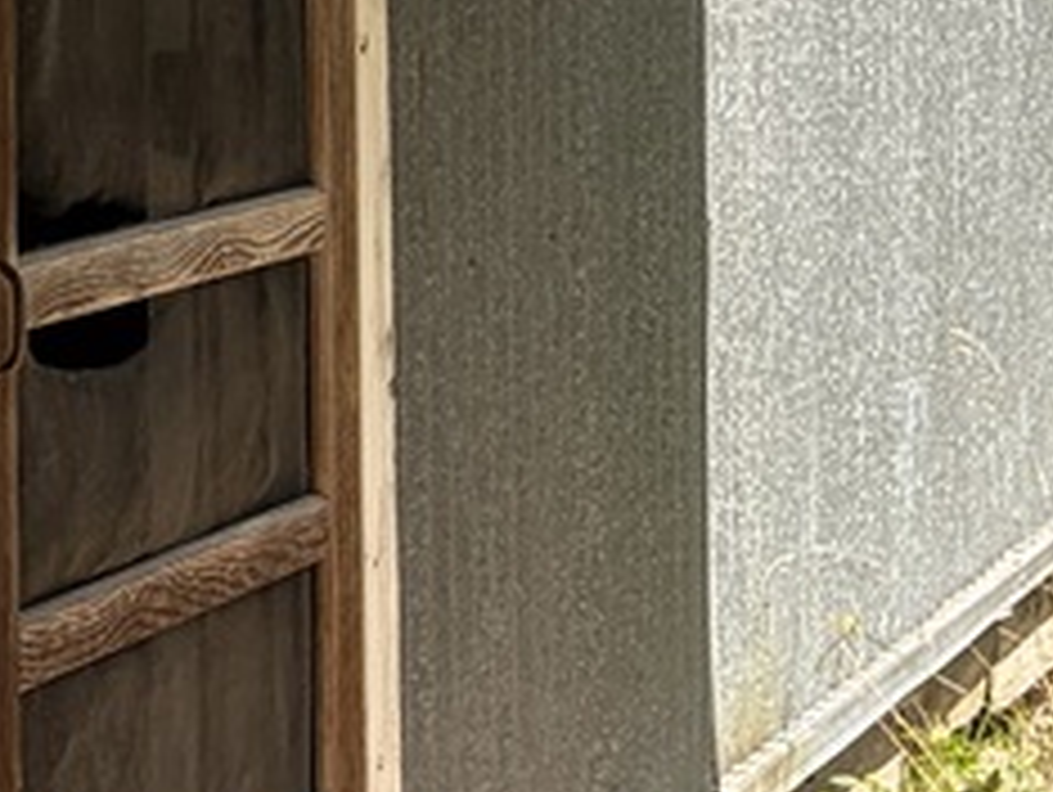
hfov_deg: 11.8
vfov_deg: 8.9
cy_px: -598
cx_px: -562
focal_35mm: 160
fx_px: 4872
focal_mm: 5.96
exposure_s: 1/1706
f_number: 1.6
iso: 50
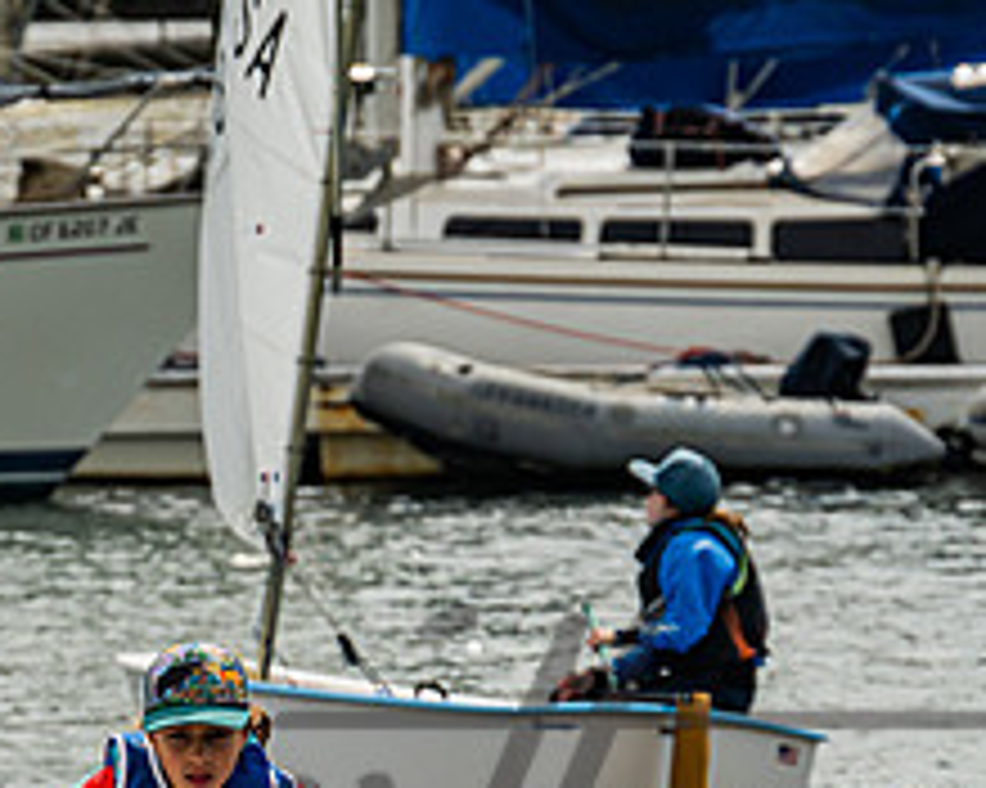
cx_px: 226
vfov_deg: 3.9
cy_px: 968
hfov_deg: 4.9
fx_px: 11405
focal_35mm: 391
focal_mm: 135
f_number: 6.3
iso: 320
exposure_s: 1/3200
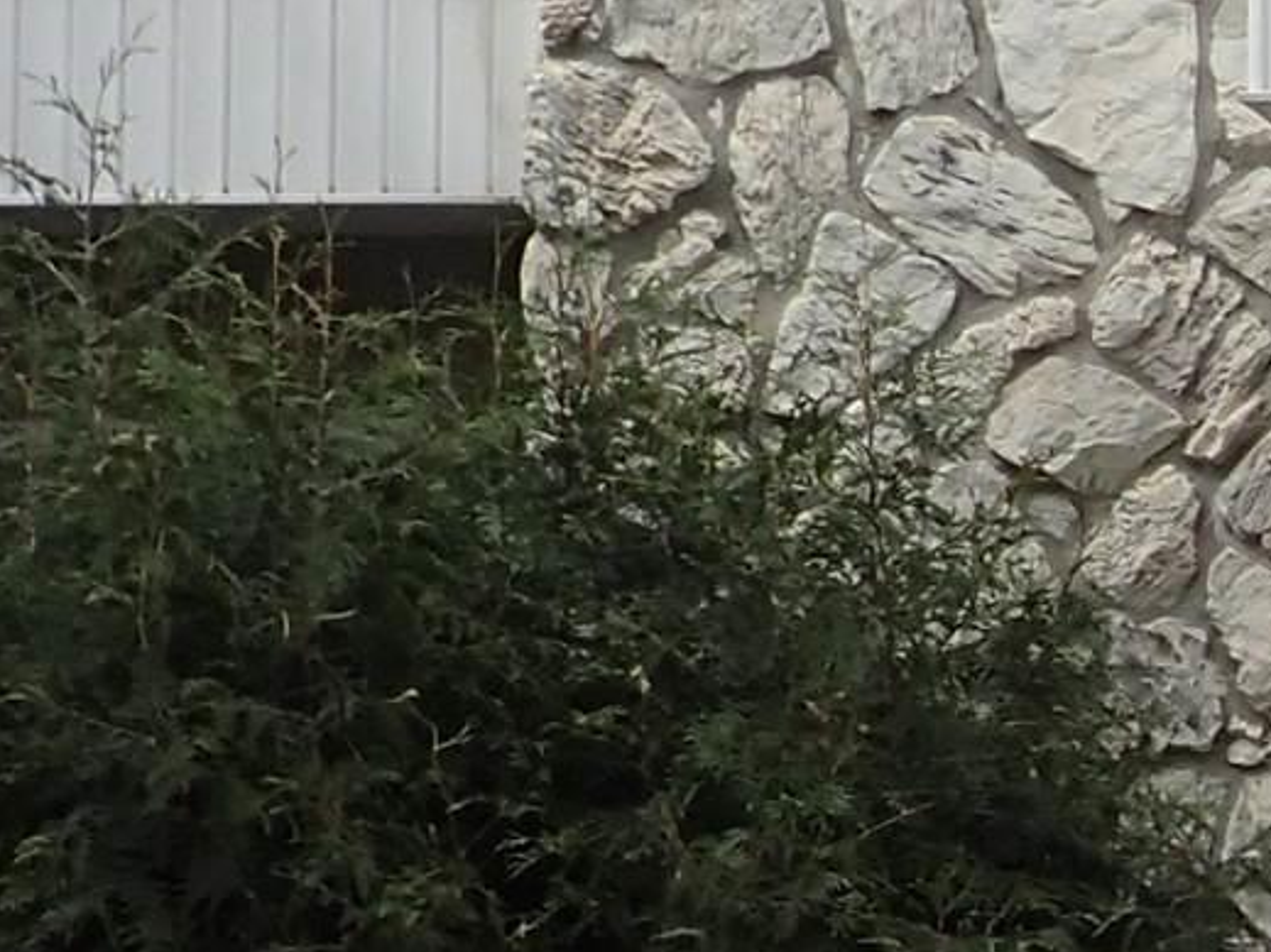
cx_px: 2150
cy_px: 820
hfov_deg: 12.4
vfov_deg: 10.0
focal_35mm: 148
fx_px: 5433
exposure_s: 1/800
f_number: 2.8
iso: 100
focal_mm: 4.5
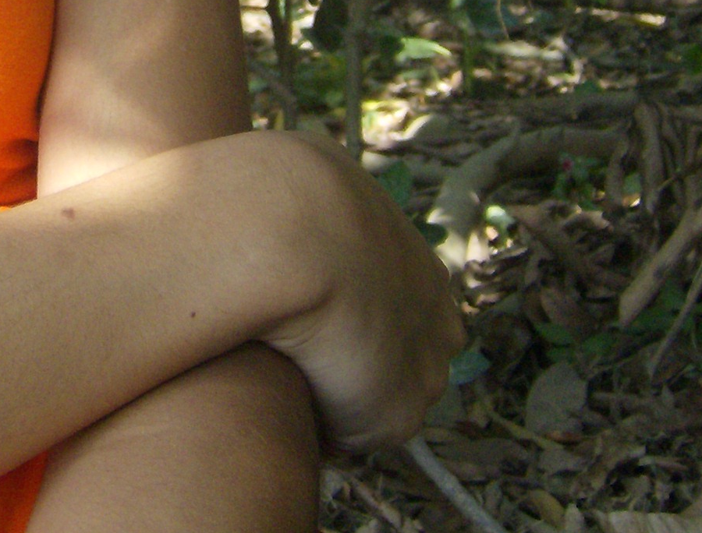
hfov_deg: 16.8
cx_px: -127
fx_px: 2282
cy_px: -228
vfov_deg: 12.7
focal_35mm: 112
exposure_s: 1/320
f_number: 2.8
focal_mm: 6
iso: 100
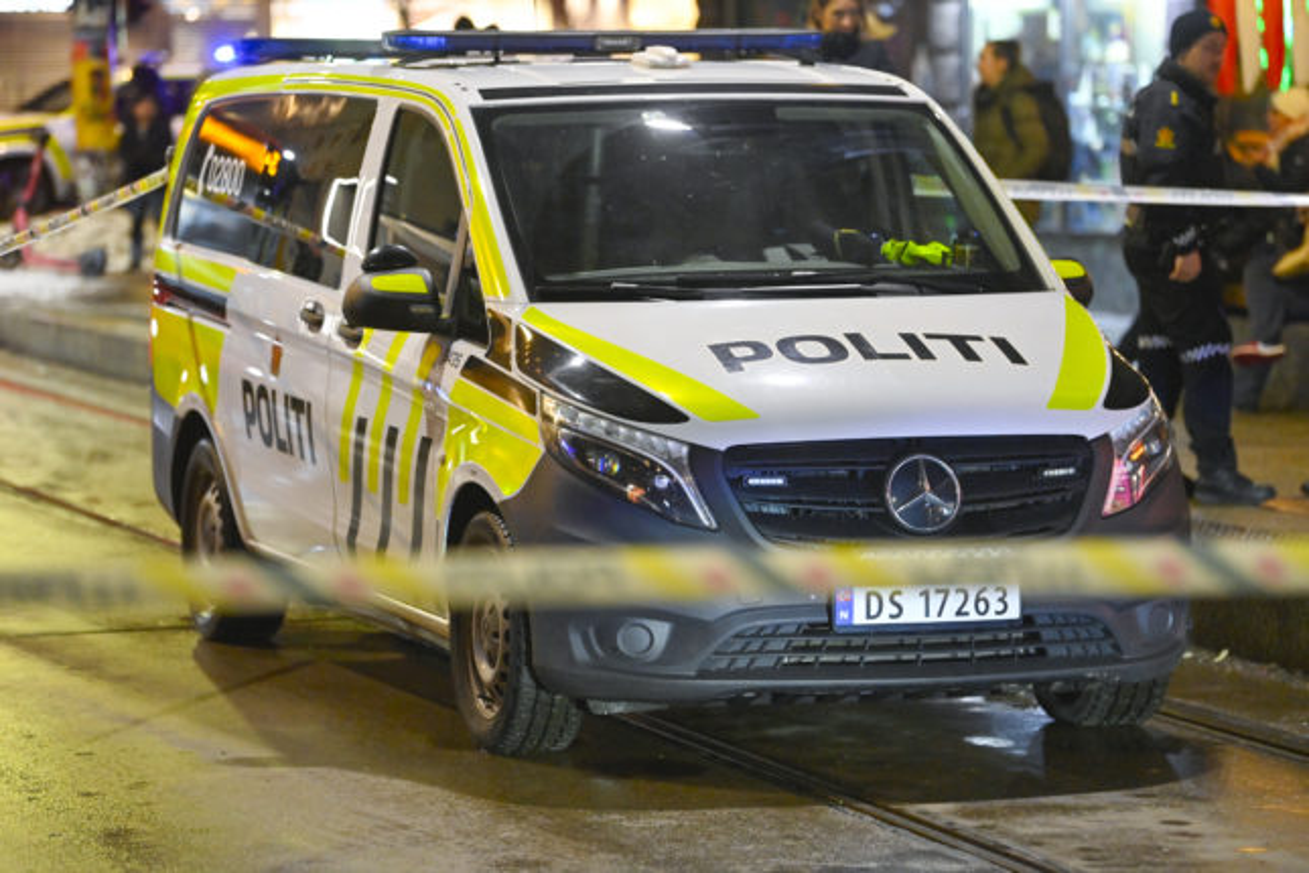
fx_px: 5454
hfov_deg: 13.7
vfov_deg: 9.1
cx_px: 654
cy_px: 436
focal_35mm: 150
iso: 6400
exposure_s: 1/250
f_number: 2.8
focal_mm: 150
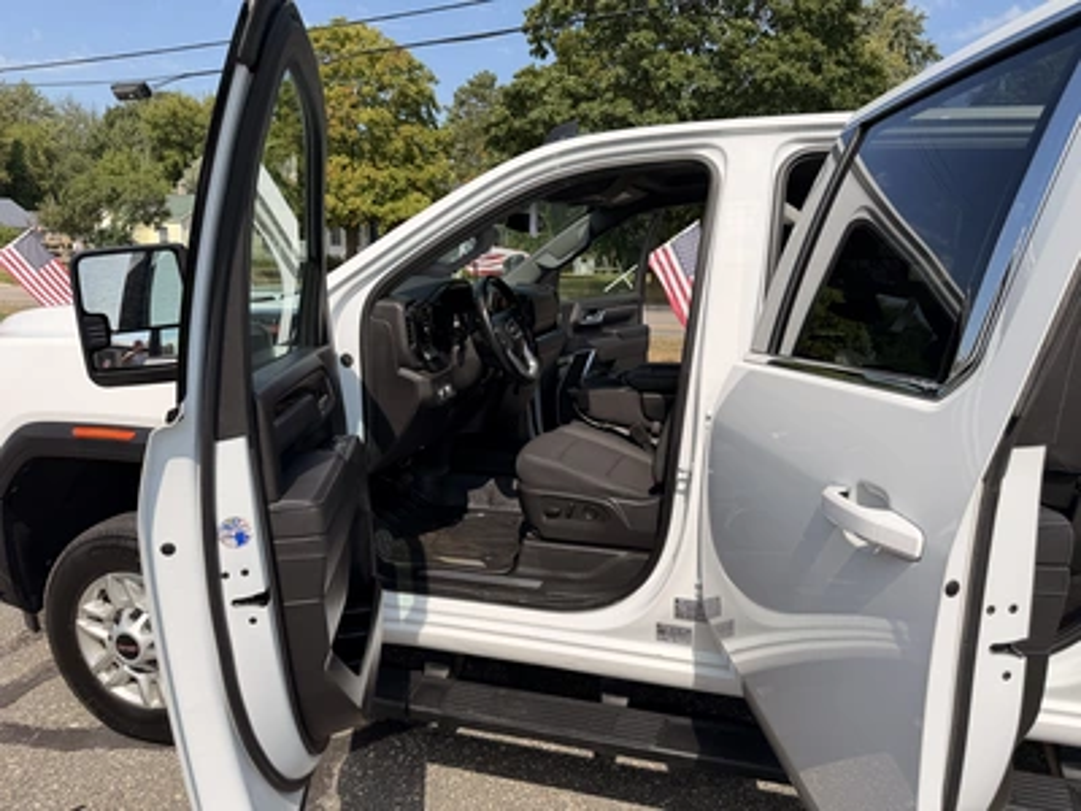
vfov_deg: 56.8
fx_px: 749
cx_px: 540
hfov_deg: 71.6
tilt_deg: -11.2
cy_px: 406
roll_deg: -4.1
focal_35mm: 24
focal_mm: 6.76
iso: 80
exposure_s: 1/4167
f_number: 1.78
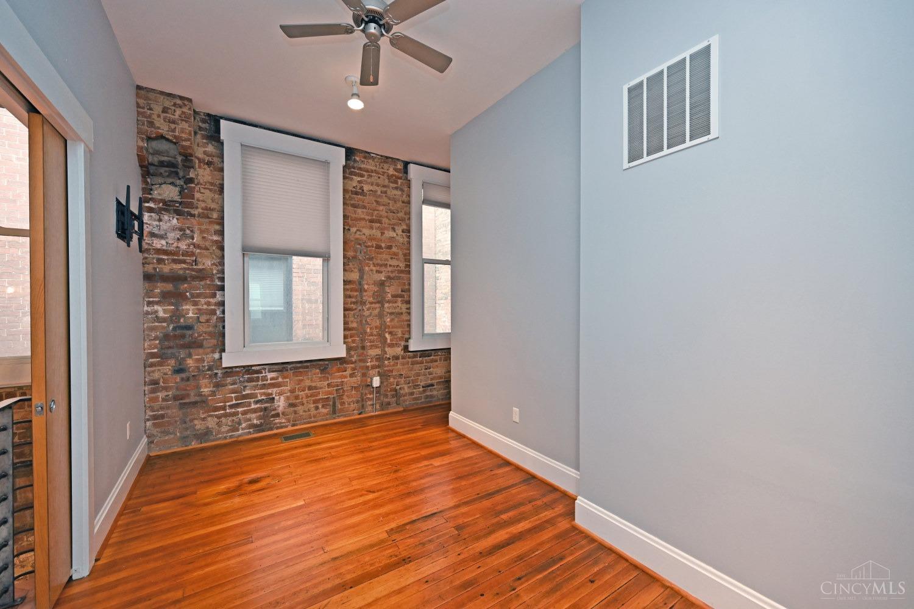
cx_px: 457
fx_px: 355
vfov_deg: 81.2
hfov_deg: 104.3
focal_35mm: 14
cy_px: 304
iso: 720
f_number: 4
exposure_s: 1/60
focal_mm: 14
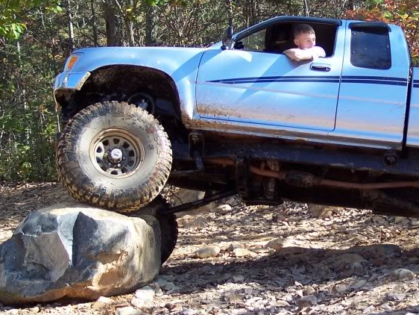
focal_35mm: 71
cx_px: 349
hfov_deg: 26.7
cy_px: 125
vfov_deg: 20.7
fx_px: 860
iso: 100
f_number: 3.4
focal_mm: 8
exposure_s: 1/250
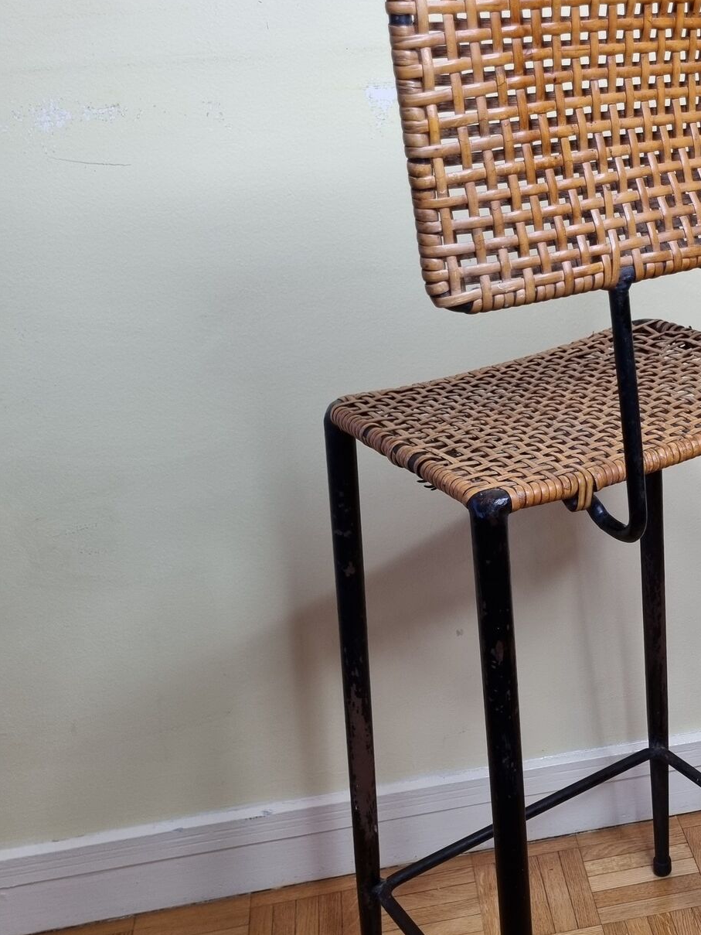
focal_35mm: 43
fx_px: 1161
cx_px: 577
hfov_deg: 32.5
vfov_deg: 43.5
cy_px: 591
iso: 160
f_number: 1.8
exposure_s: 1/100
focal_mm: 5.4
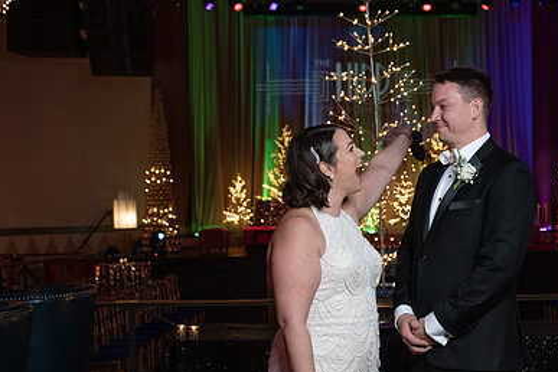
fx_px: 883
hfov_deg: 34.6
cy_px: 221
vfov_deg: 23.7
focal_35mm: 57
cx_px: 392
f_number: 4
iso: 2000
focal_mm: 38
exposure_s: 1/200
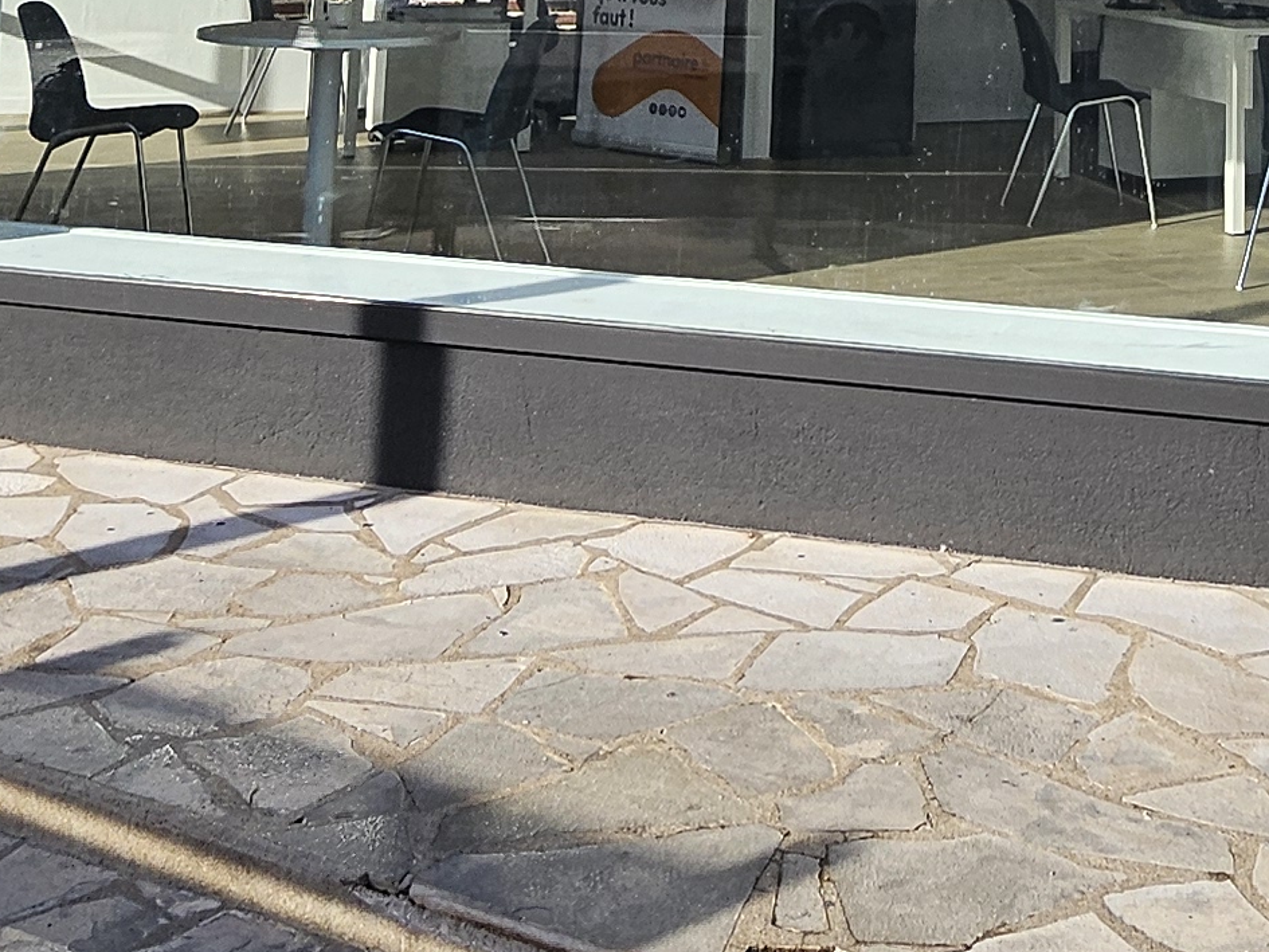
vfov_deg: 22.7
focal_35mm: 55
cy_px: -388
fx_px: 2017
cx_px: 905
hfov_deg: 34.4
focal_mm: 1.7
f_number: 2.2
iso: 32
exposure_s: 1/728
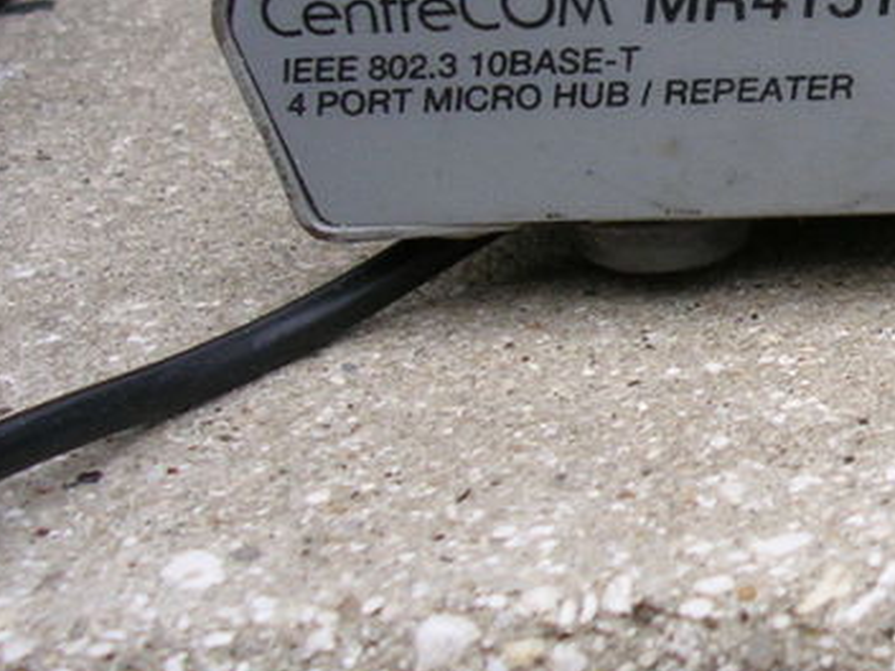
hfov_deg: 17.1
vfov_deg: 13.7
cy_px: 219
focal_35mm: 108
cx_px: 1175
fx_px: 2792
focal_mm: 5.8
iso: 50
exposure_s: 1/180
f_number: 2.8
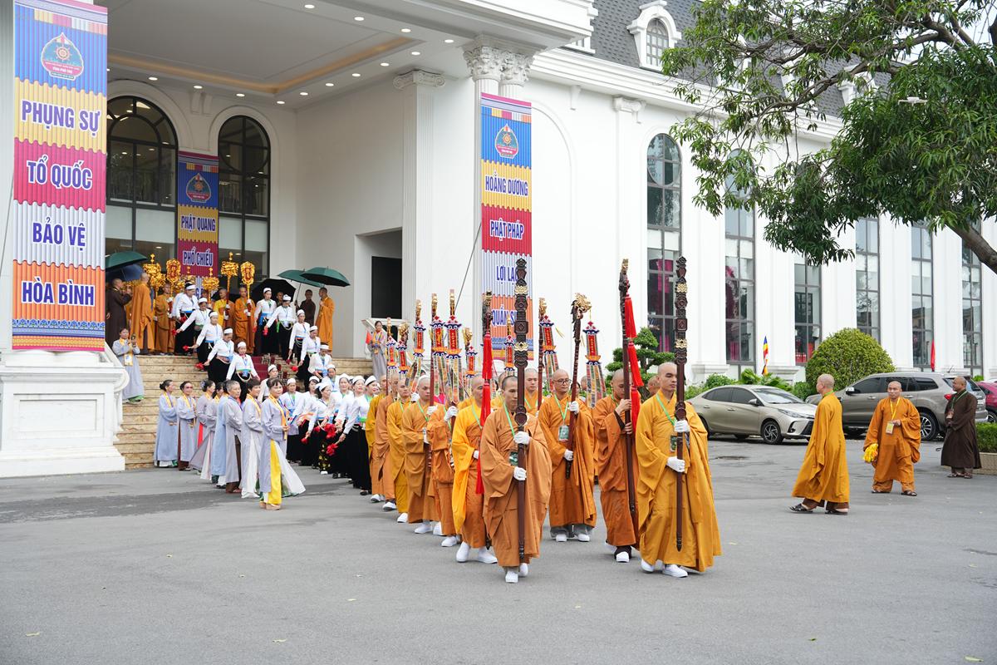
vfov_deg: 31.9
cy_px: 332
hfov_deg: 46.4
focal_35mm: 42
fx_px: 1163
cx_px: 498
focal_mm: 42
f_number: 4.5
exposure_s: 1/200
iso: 100
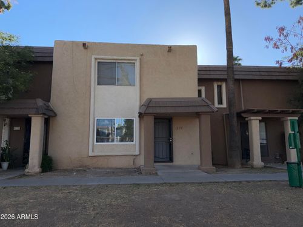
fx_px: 210
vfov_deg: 56.8
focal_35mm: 24
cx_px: 152
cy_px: 114
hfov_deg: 71.6
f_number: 1.78
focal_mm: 6.76
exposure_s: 1/4545
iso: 50
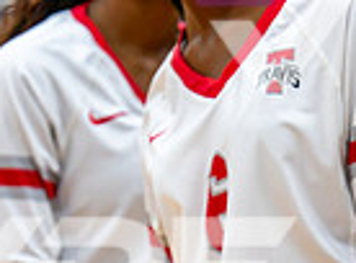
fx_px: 6261
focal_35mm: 612
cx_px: -265
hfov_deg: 3.2
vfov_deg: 2.4
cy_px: 114
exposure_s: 1/800
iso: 2500
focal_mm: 115
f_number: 2.8
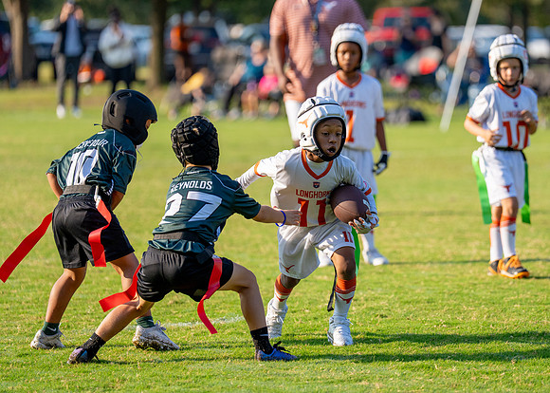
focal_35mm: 225
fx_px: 3514
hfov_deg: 8.9
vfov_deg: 6.4
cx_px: 349
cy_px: 161
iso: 250
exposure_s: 1/3200
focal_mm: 171
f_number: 2.8
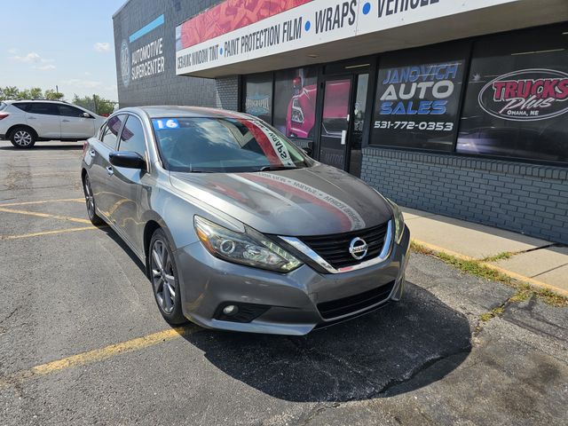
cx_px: 284
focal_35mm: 23
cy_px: 213
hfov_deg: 73.9
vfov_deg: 58.9
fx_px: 377
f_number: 1.7
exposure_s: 1/763
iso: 10
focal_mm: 6.3
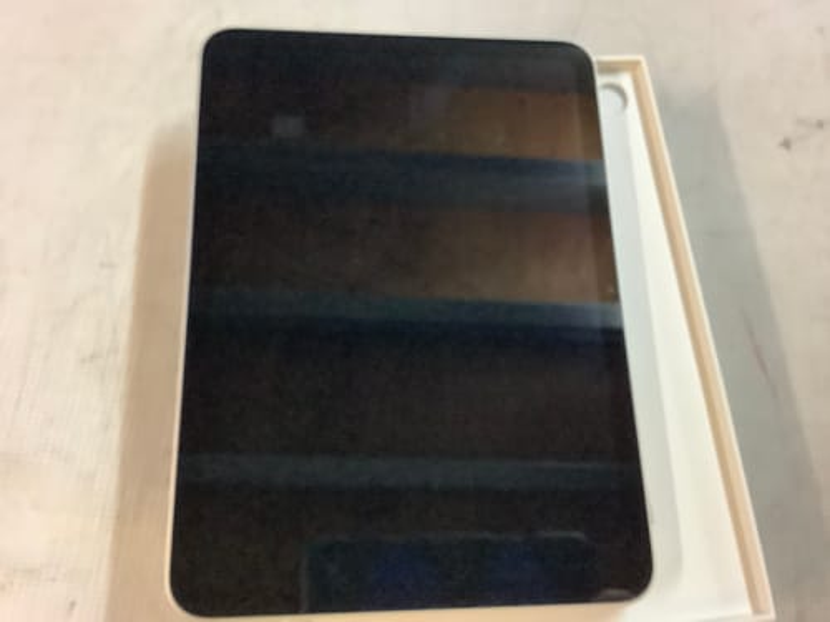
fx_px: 743
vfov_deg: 45.4
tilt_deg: -72.8
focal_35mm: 31
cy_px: 311
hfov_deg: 58.4
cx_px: 415
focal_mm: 3.3
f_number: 2.4
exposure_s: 1/50
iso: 400
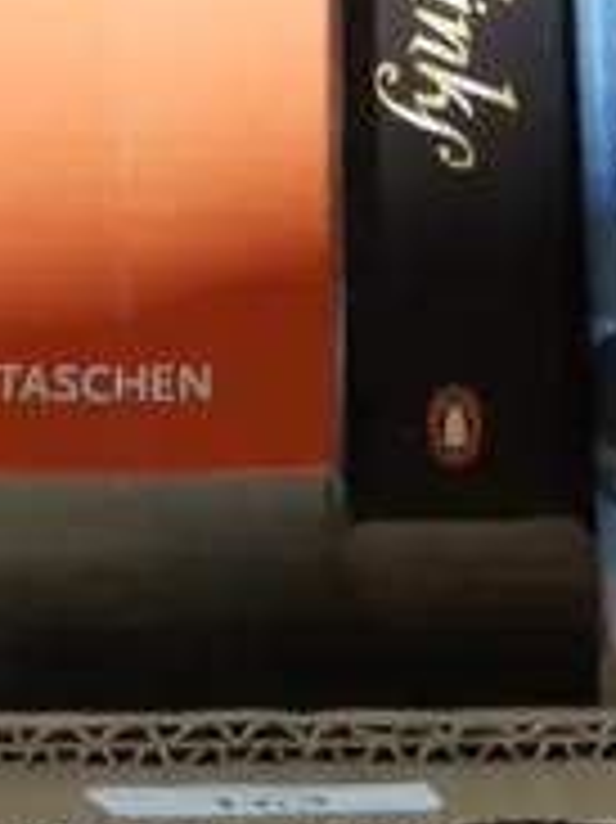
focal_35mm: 168
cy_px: -1058
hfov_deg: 8.8
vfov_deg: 10.4
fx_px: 3991
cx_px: 211
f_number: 9
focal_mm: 15
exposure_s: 1/20
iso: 3200
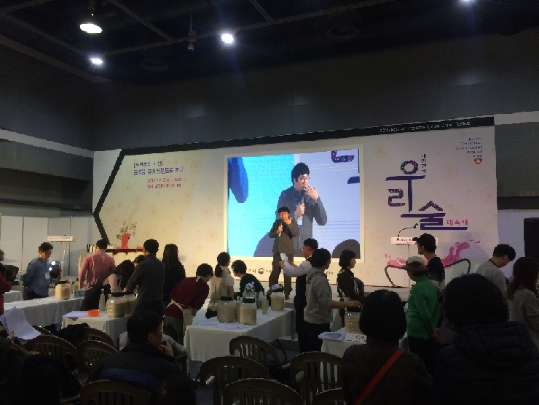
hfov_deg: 61.7
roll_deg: +0.9
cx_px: 270
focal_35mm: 29
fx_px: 452
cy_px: 202
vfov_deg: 48.2
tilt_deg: +4.7
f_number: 2.2
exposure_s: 1/40
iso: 40
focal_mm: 4.15
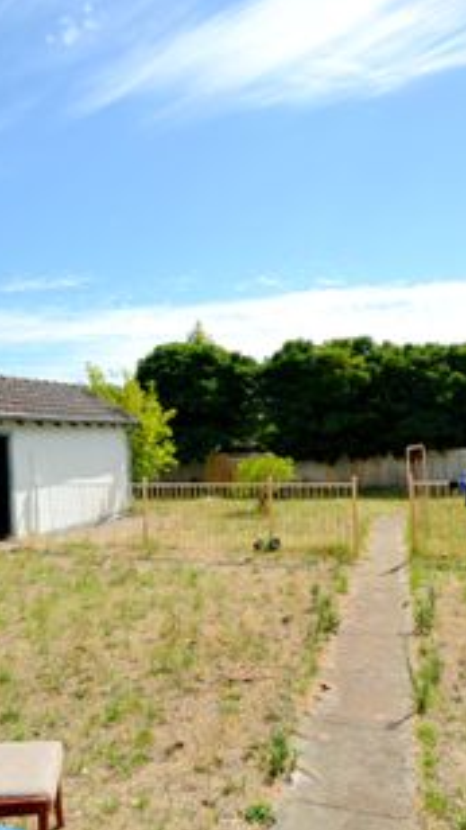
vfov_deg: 76.3
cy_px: 411
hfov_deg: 47.3
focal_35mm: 24
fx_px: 528
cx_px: 183
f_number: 8
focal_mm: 10
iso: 100
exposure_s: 1/250
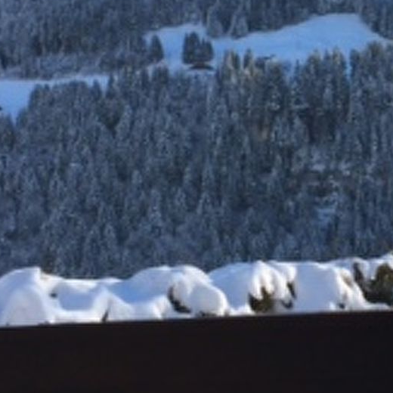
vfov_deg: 17.1
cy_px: 76
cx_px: 306
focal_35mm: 101
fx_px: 1297
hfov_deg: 17.1
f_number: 2.2
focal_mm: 4.15
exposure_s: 1/1325
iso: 32
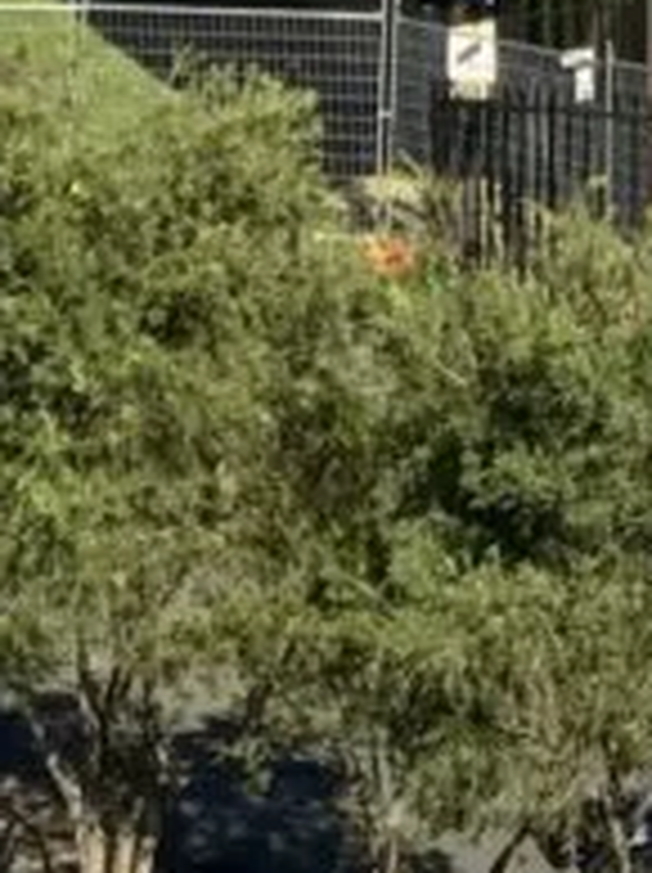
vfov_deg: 6.4
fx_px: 7576
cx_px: 1039
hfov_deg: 4.9
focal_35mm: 301
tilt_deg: -2.9
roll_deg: +0.7
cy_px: -932
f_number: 2.8
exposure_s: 1/958
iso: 20
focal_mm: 6.6
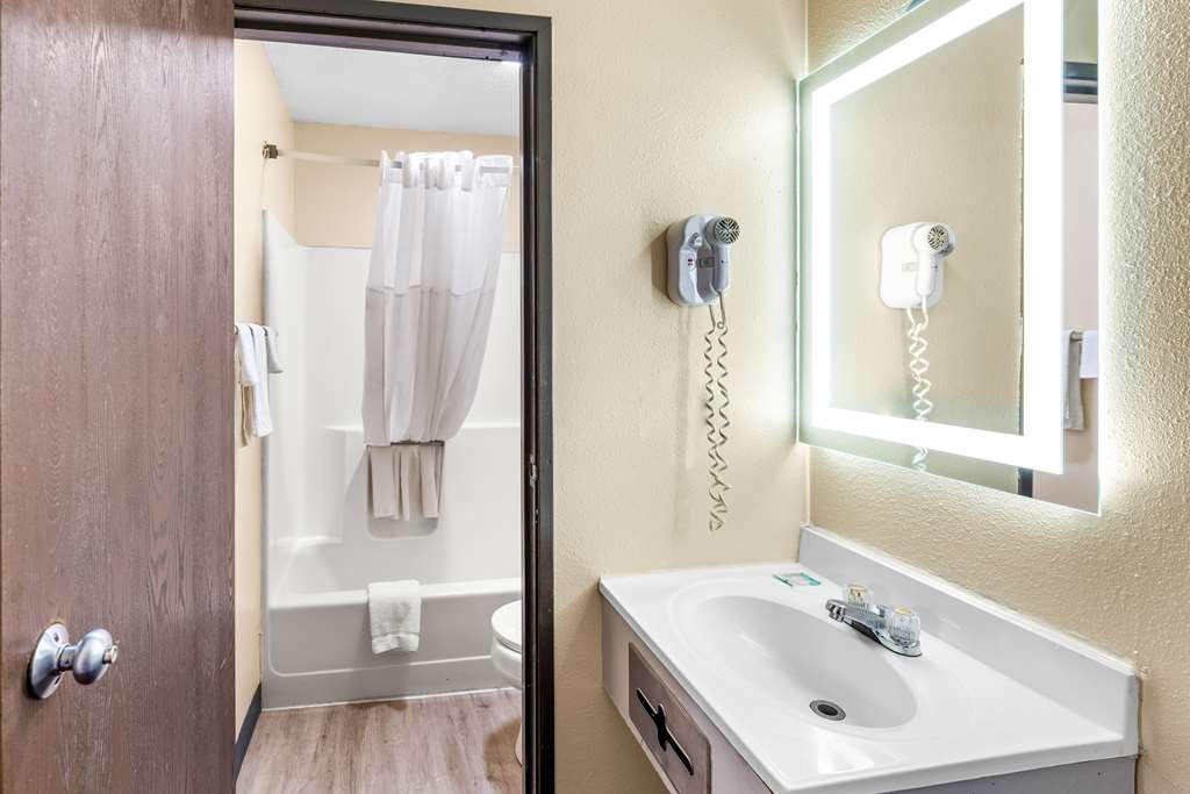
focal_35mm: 14
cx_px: 595
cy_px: 397
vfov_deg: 81.2
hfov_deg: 104.2
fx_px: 463
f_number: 4.5
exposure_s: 1/1.25
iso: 100
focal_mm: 14
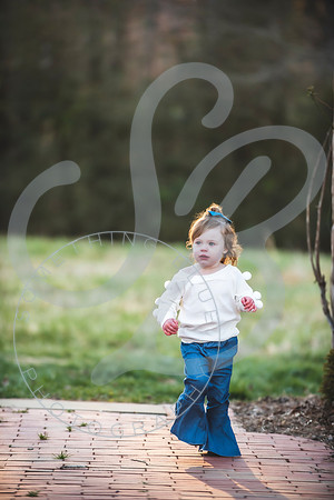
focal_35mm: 200
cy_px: 250
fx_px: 2783
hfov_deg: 6.9
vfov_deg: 10.3
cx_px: 167
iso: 400
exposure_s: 1/320
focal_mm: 200
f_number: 2.8
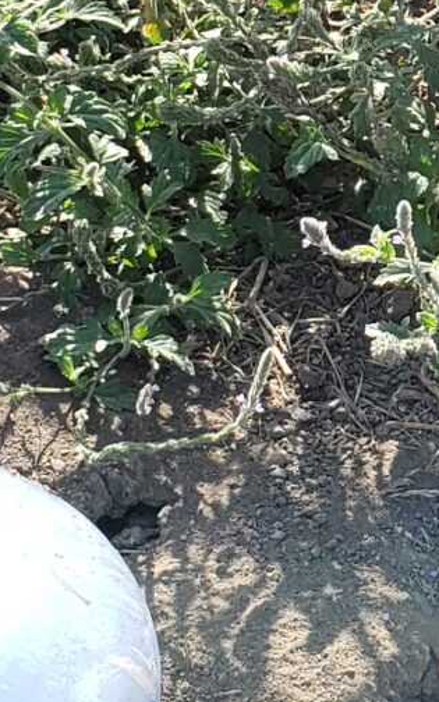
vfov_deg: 14.7
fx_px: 2680
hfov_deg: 9.2
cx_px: 622
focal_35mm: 140
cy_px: 7
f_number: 2.4
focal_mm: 4.3
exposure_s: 1/370
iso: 50
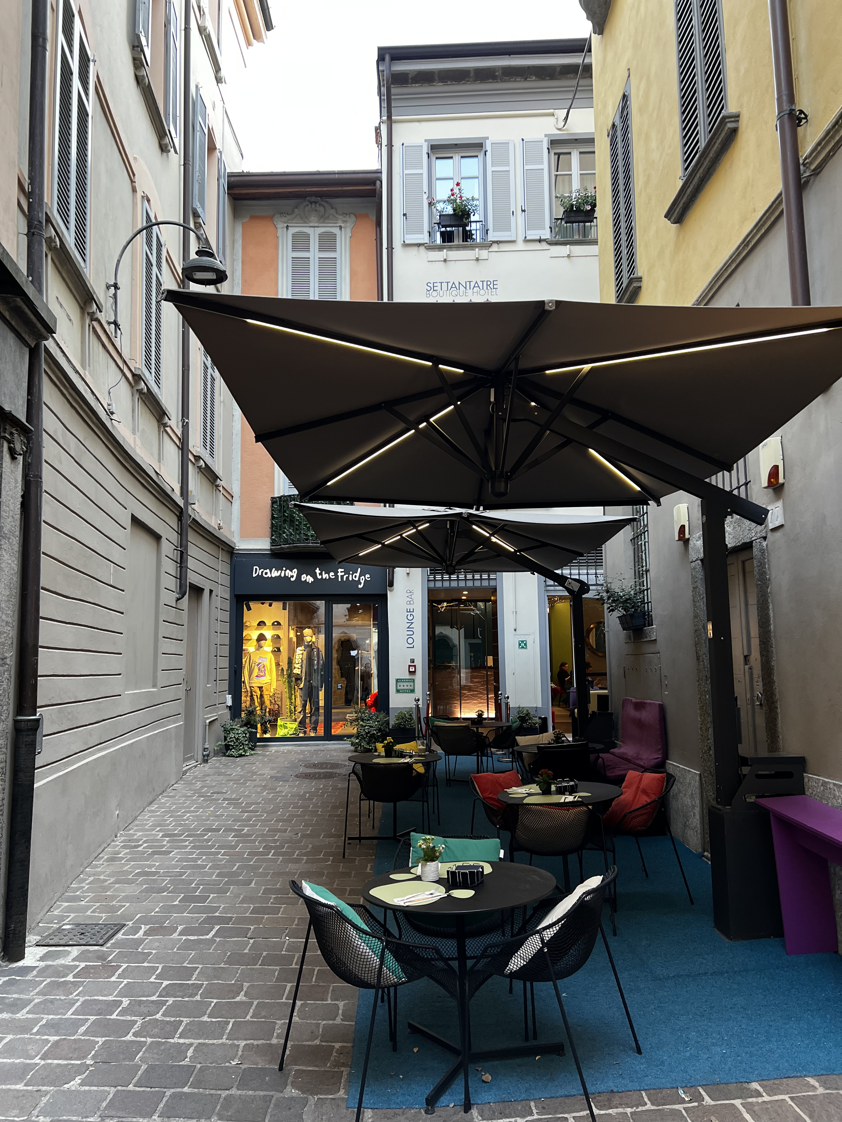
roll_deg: +0.4
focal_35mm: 26
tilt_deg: +6.7
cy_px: 561
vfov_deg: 67.3
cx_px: 421
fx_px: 843
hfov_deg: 53.1
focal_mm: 5.7
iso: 125
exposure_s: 1/116
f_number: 1.5
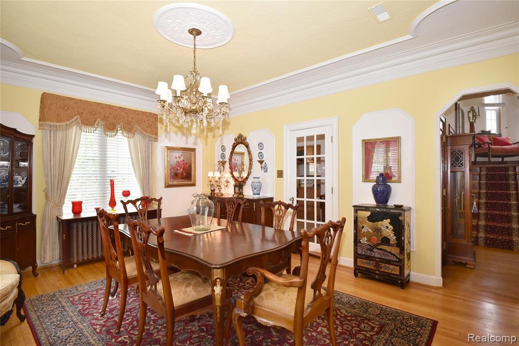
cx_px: 260
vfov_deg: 70.4
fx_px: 245
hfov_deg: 93.3
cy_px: 173
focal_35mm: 17
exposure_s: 1/60
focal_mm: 17
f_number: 8
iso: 800
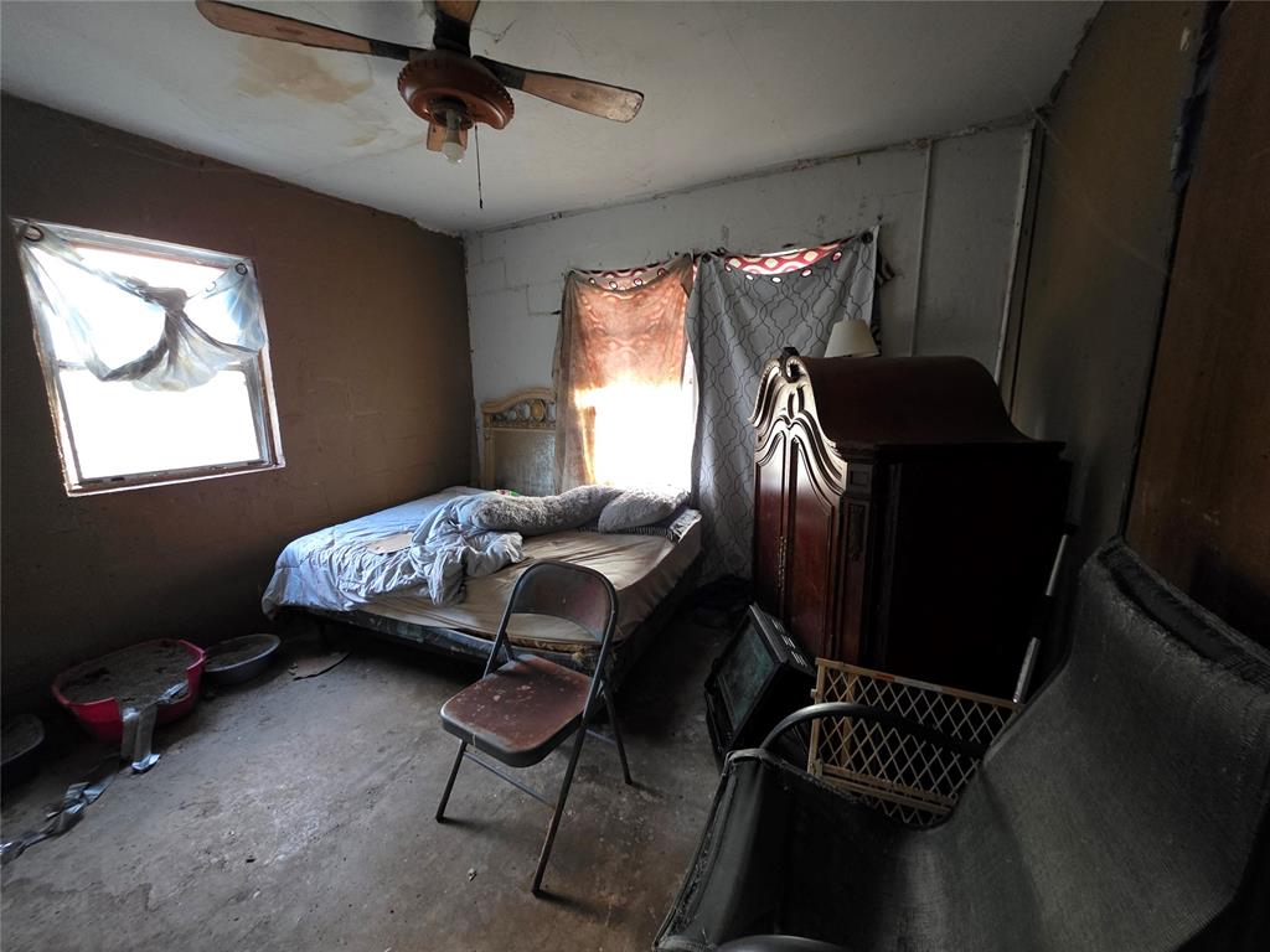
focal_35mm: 13
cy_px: 476
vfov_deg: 89.9
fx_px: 477
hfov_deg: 106.2
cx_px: 635
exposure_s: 1/60
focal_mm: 2.2
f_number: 1.9
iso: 1250
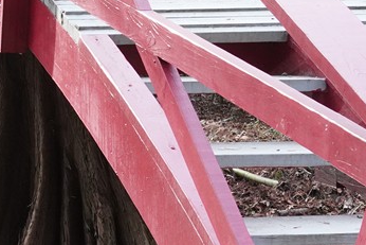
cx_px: -294
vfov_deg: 7.7
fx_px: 1821
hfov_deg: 10.8
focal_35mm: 179
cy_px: 65
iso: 1600
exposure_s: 1/100
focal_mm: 31
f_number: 11
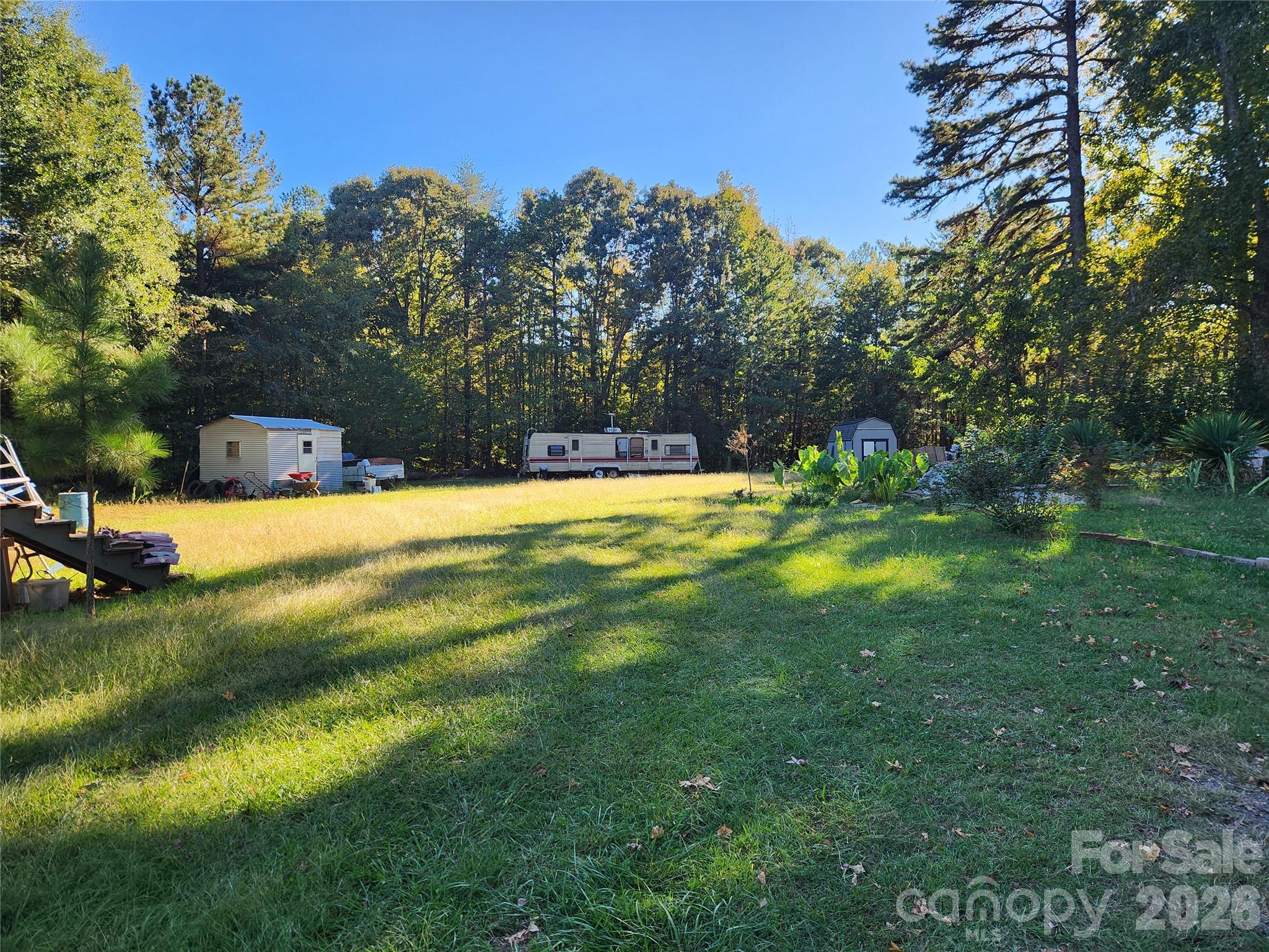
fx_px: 843
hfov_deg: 73.9
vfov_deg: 58.9
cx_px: 634
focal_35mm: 23
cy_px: 476
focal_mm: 5.4
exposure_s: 1/399
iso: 20
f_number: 1.8
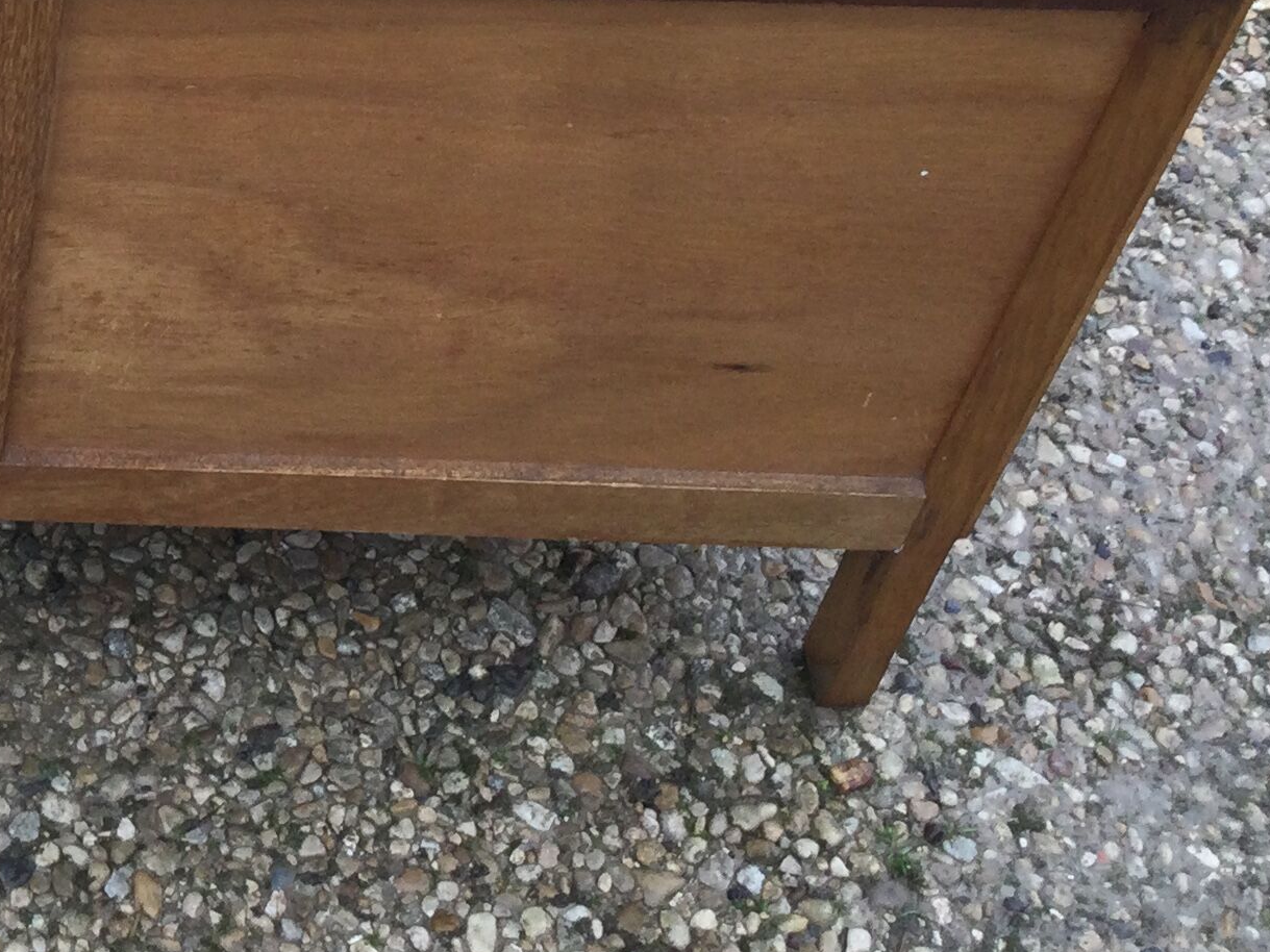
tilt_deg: -48.4
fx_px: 3045
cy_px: 22
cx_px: -124
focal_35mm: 83
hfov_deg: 22.3
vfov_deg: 17.4
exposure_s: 1/100
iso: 32
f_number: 2.4
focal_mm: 3.3
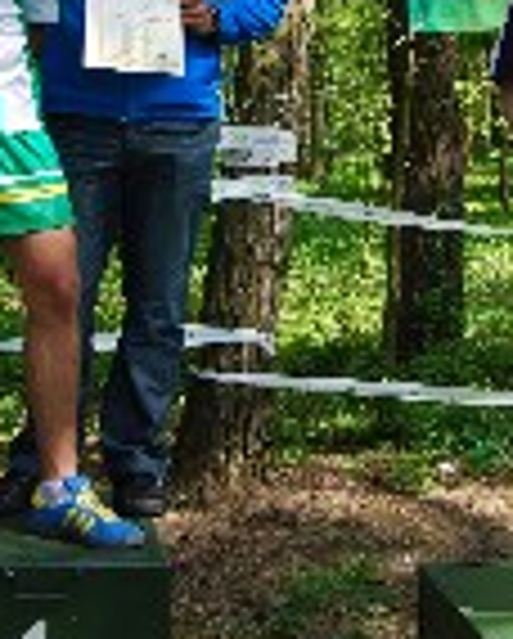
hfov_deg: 15.5
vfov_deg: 19.2
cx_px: 158
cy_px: 182
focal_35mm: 99
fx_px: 1875
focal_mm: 20
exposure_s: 1/125
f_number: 5.6
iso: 100
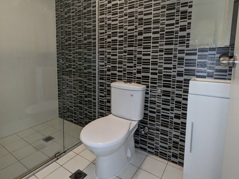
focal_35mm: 20
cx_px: 112
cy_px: 76
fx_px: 138
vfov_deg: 65.6
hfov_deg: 81.7
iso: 534
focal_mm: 2.35
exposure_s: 1/33.3
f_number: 2.2
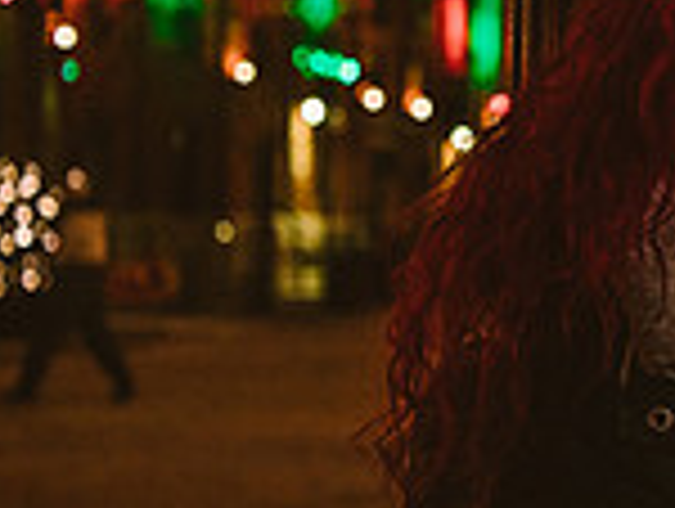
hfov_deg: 15.9
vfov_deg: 14.3
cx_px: 1228
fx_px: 2031
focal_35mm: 104
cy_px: 196
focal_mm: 28
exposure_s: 1/40
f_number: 2.8
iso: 1000
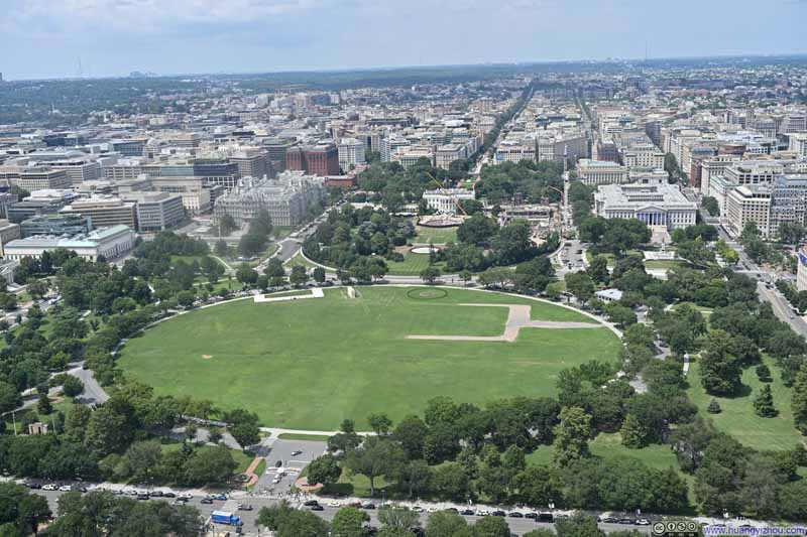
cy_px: 268
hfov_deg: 51.9
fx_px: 829
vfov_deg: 35.9
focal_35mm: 37
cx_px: 404
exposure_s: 1/500
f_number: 5.6
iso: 64
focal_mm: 37
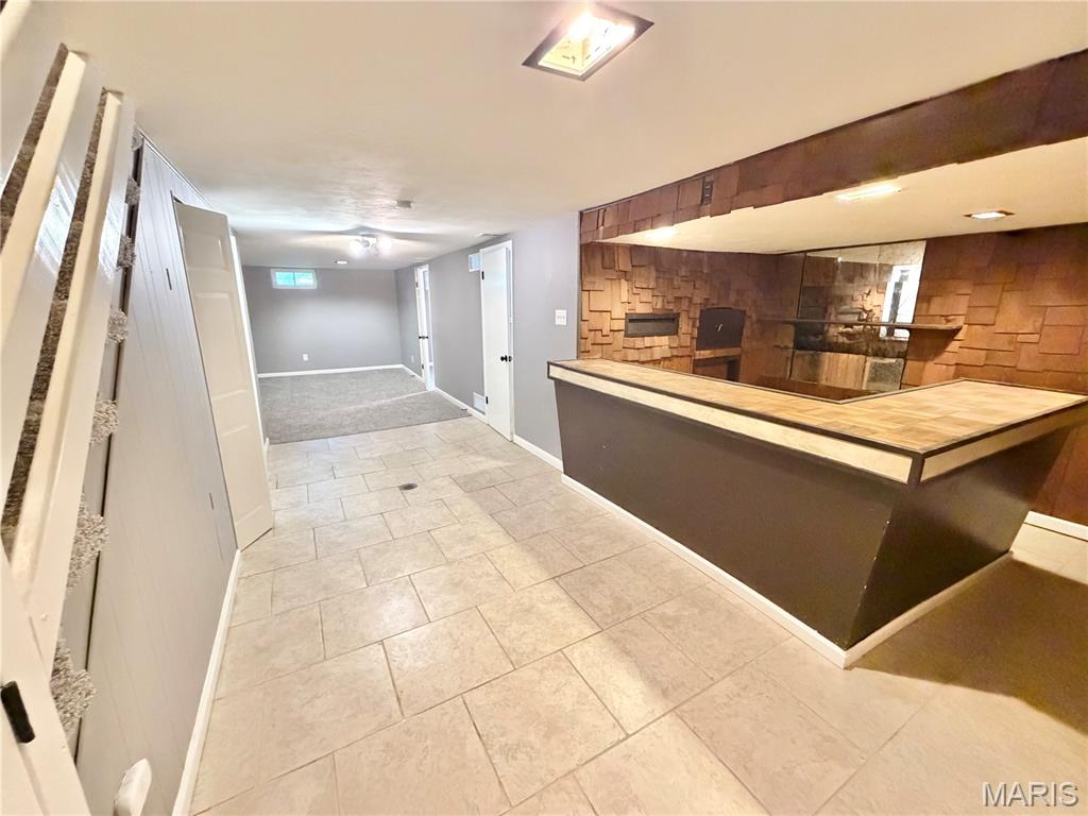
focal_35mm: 14
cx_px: 544
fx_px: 440
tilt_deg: -12.1
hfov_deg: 102.1
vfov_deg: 85.7
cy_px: 408
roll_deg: +1.2
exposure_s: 1/60
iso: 1250
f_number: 2.2
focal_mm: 2.22
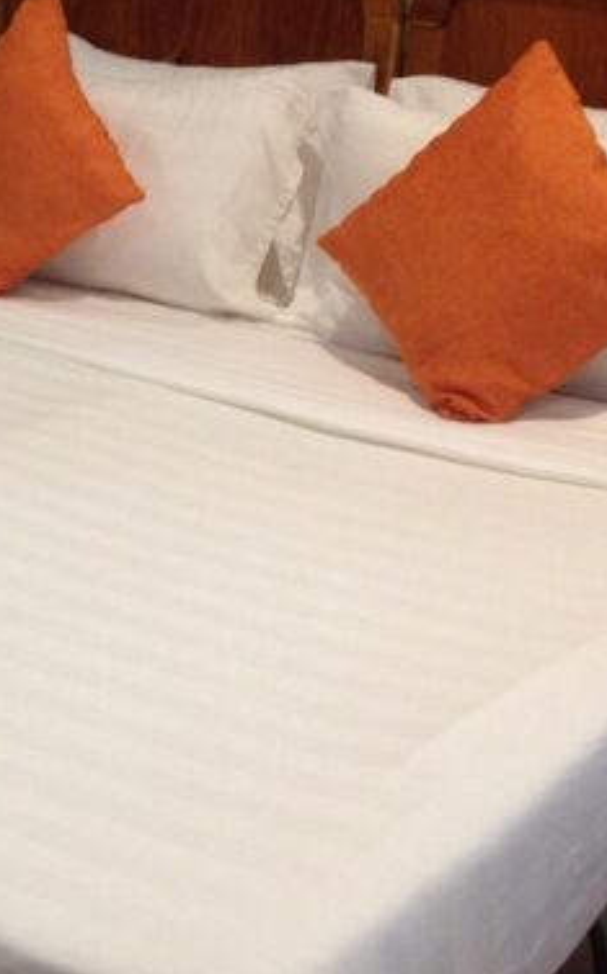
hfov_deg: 19.6
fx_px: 1724
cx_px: 65
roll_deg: -0.8
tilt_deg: -19.5
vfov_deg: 31.5
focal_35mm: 65
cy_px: 461
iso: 200
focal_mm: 4.12
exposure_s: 1/20
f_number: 2.4
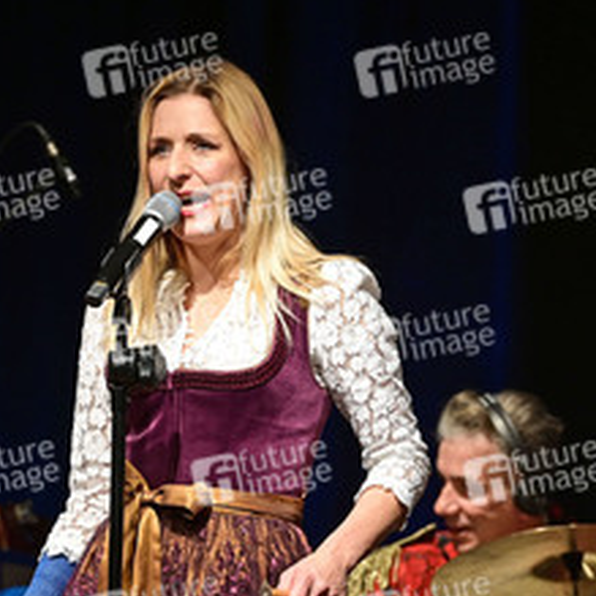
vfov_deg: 5.0
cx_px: 189
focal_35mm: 349
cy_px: 405
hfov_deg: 5.0
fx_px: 6798
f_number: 5.6
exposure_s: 1/200
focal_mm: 200
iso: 1000
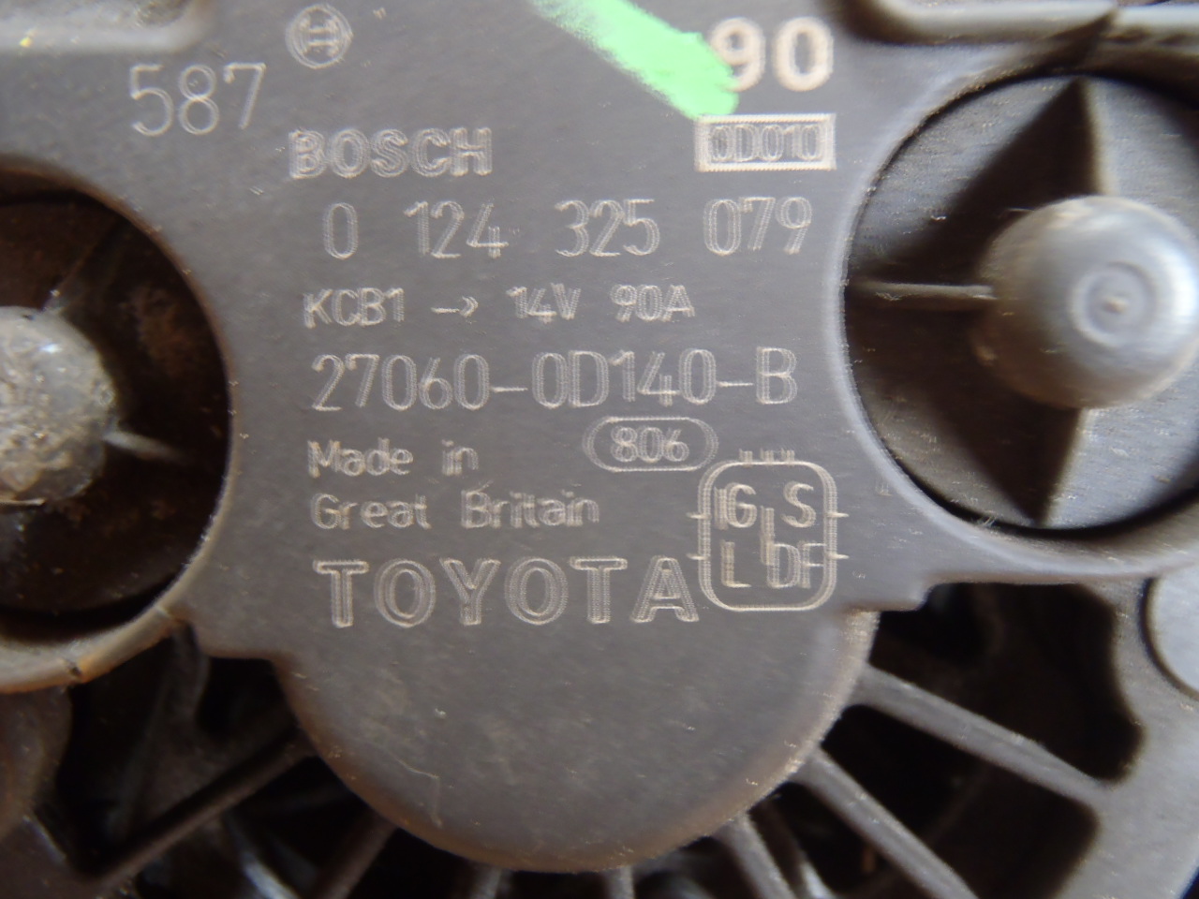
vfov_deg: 38.7
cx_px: 600
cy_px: 450
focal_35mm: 37
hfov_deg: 50.1
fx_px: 1282
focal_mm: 6.64
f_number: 4.7
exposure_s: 1/4
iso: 200
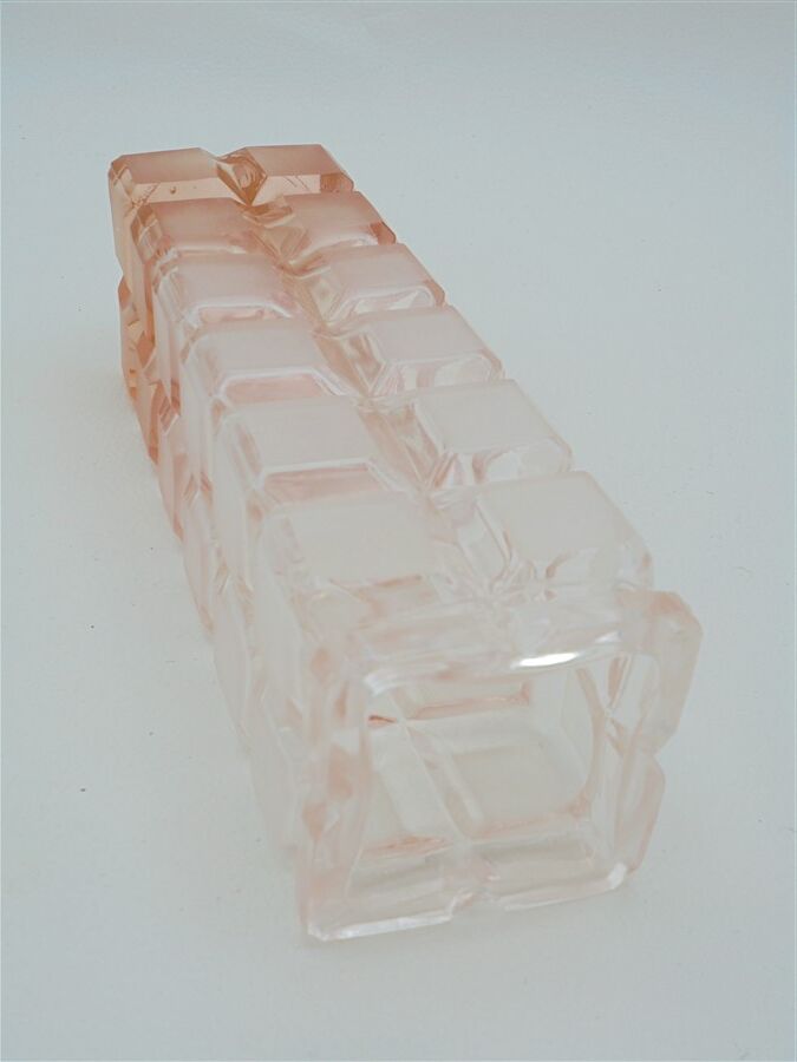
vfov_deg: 43.9
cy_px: 531
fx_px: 1320
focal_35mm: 43
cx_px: 398
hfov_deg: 33.6
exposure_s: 1/60
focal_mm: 7.8
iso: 100
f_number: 4.5
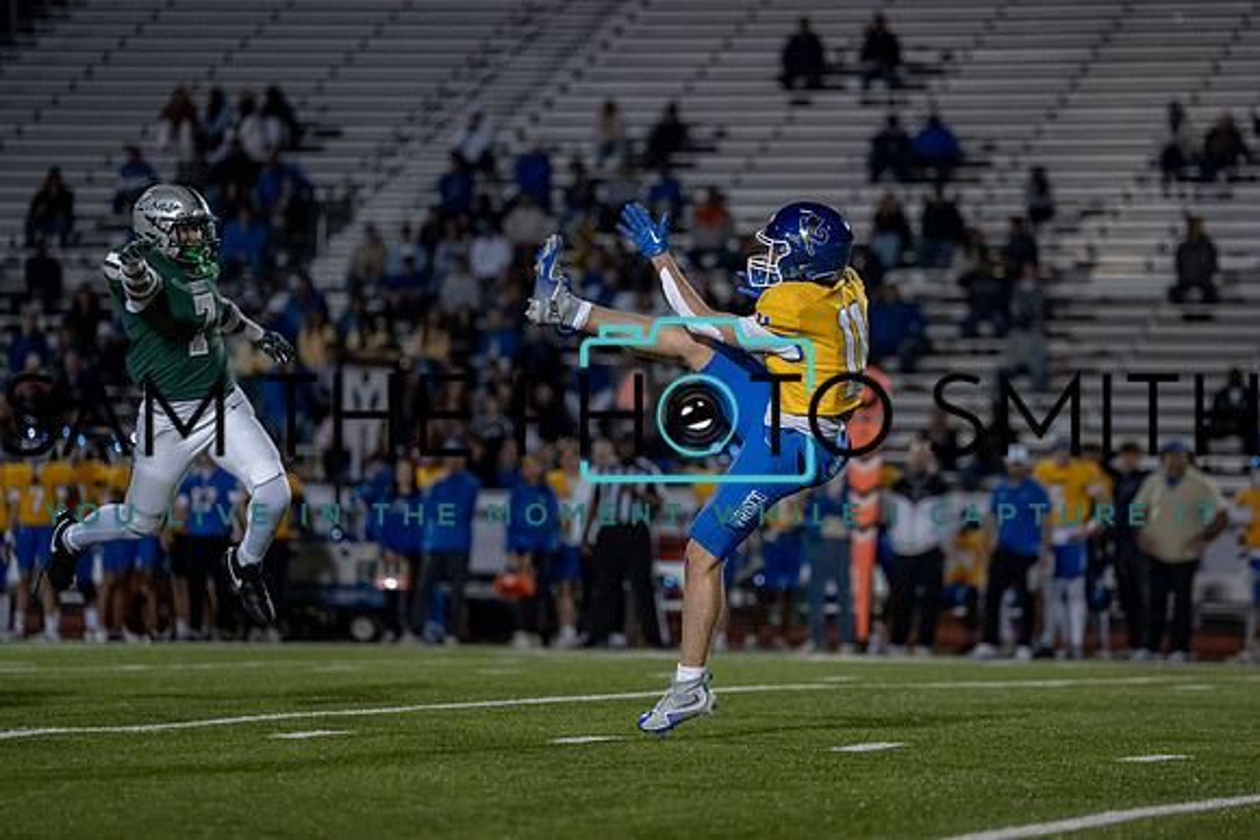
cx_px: 717
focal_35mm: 186
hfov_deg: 11.0
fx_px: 6521
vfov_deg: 7.4
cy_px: 378
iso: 4000
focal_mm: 157
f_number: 2.8
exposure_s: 1/1000
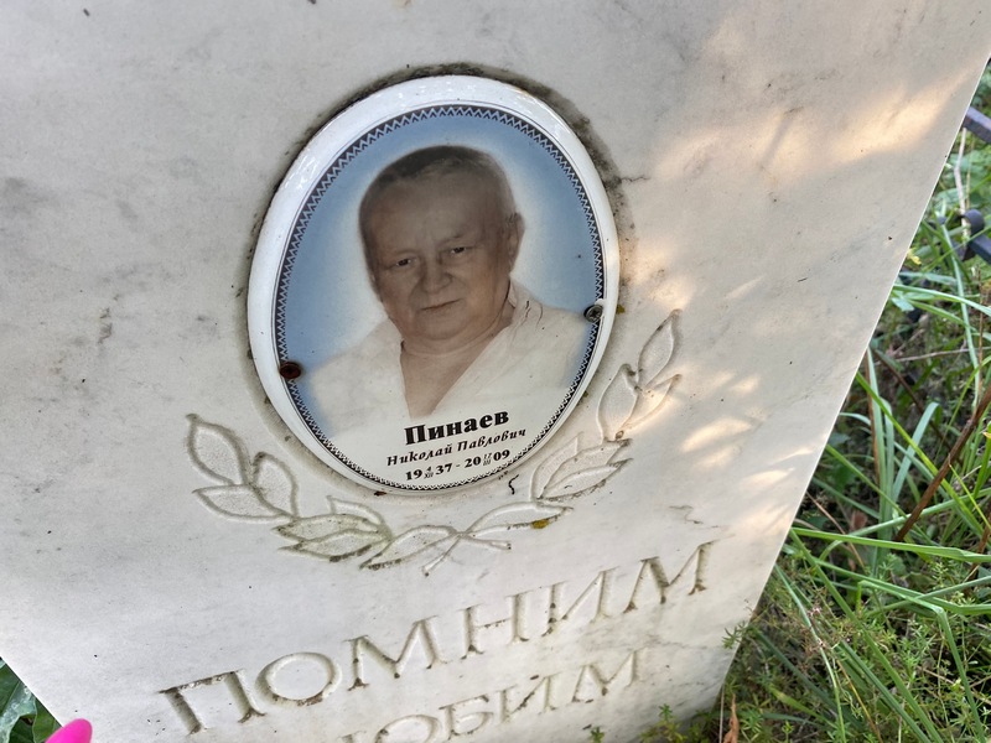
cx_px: 496
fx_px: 744
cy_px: 372
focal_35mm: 26
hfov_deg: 67.3
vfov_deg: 53.1
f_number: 1.8
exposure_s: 1/121
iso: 125
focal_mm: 4.25
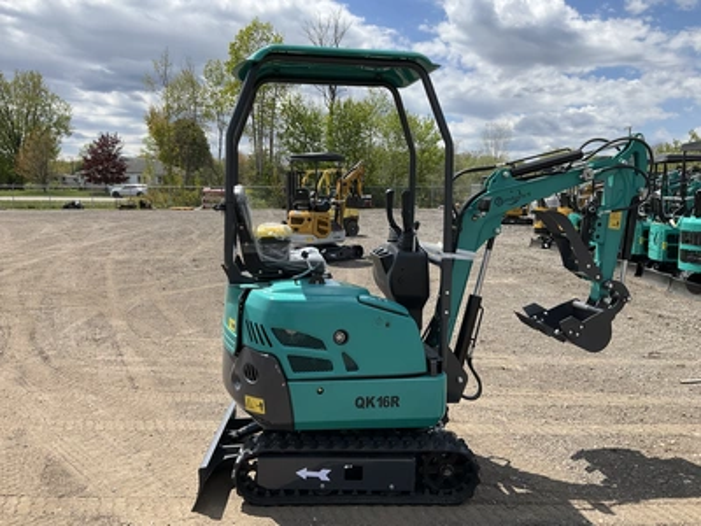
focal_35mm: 29
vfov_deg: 48.2
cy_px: 263
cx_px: 350
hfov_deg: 61.7
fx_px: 587
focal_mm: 3
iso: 25
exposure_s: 1/1730
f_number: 1.8
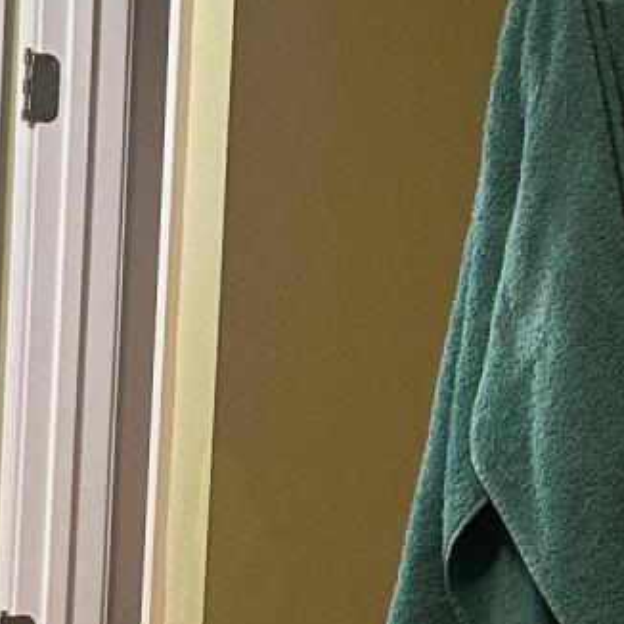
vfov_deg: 13.4
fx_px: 2651
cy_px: 454
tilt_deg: -0.1
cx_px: 272
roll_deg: -2.9
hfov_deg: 13.4
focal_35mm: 130
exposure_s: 1/60
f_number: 1.78
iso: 250
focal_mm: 6.86
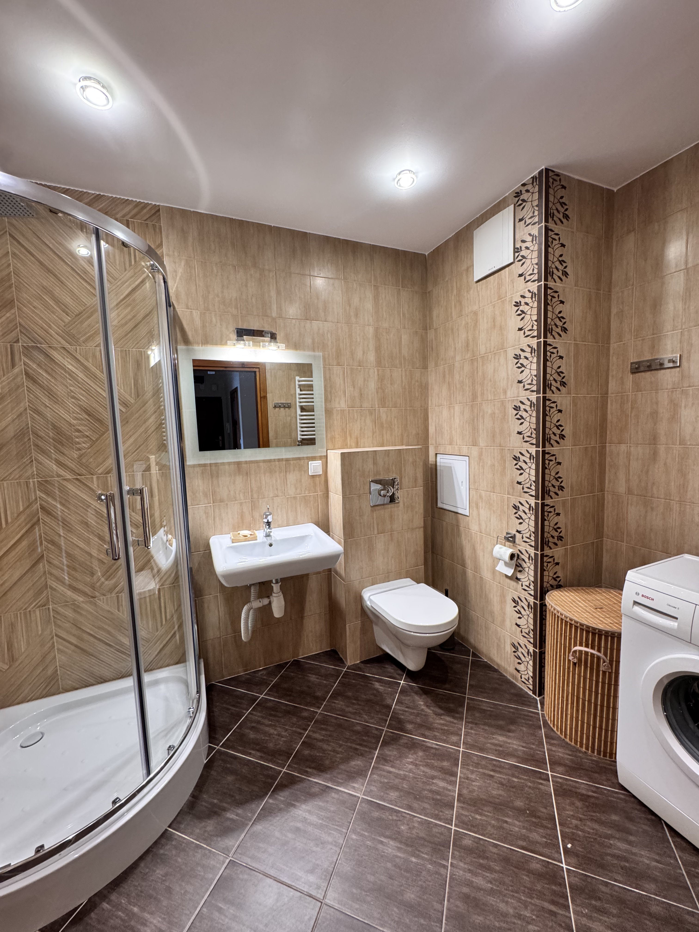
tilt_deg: -4.8
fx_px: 377
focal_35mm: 14
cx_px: 350
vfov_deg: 102.1
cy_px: 466
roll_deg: +2.2
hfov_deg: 85.7
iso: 320
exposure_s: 1/50
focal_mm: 2.22
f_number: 2.2
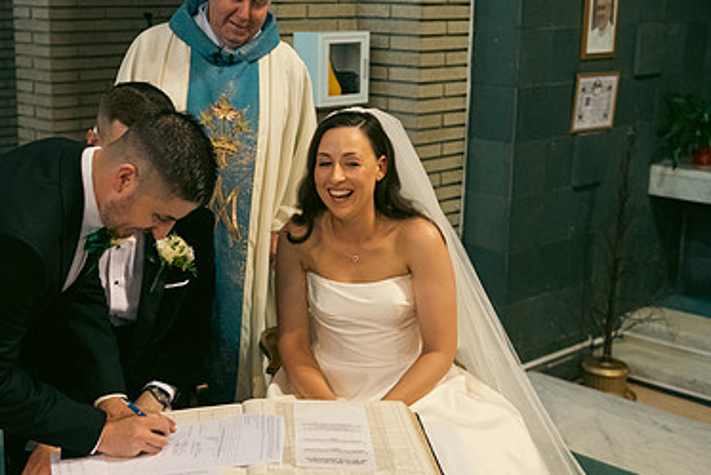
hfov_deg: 35.5
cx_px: 288
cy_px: 224
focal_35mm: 56
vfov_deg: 24.2
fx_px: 1106
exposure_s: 1/160
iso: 1000
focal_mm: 36
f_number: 3.5
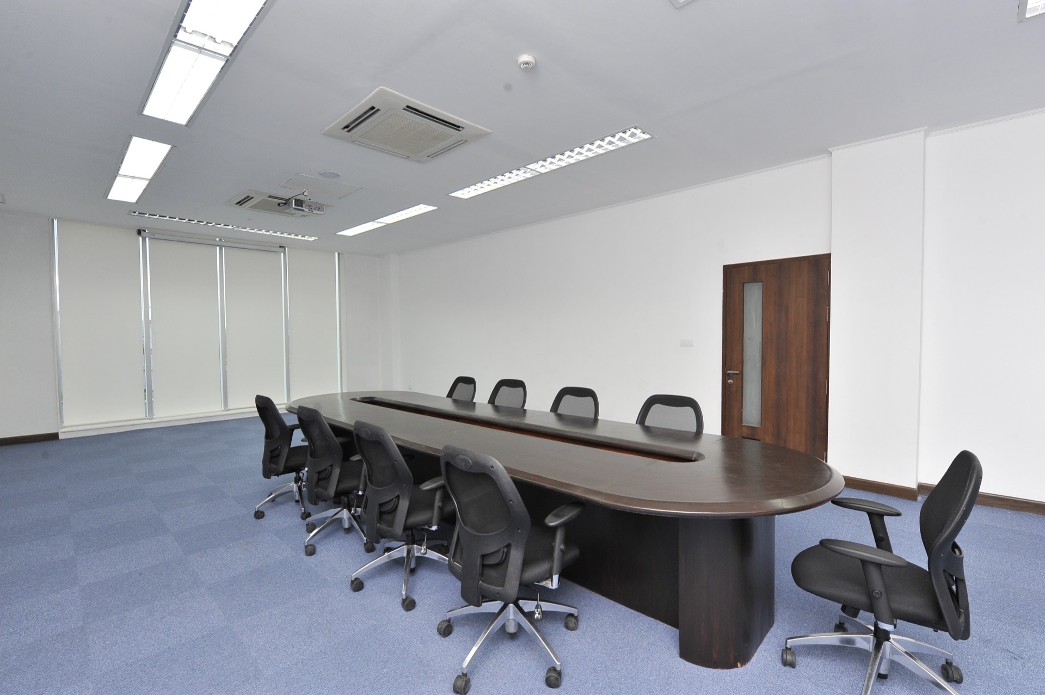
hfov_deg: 96.8
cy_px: 348
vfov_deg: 73.7
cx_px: 522
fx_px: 464
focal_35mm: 16
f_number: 9
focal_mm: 16
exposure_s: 1/125
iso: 1000
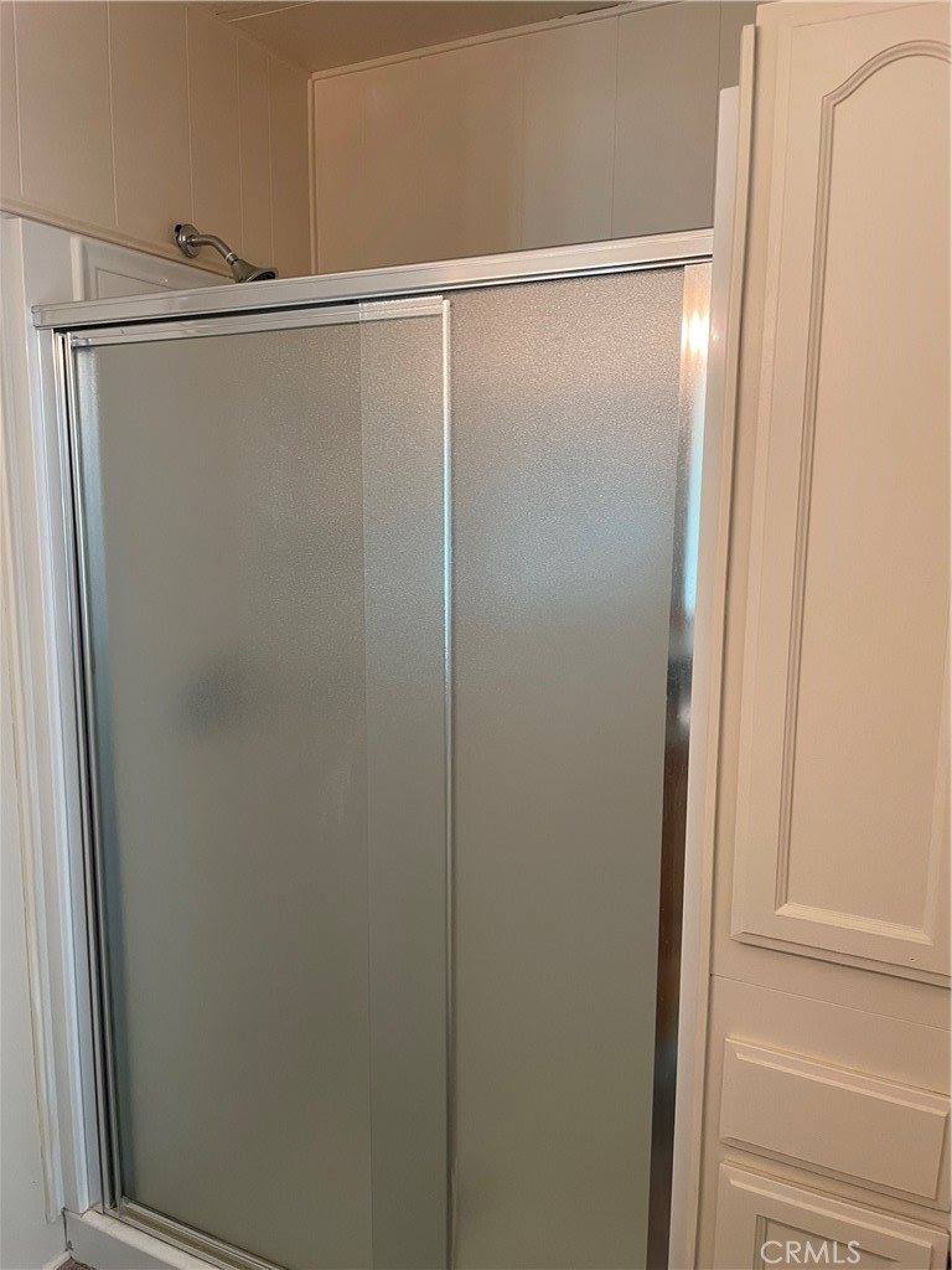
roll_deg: +1.3
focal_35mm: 26
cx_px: 476
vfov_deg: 67.3
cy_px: 635
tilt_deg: -8.1
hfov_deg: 53.1
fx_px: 953
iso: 125
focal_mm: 4.2
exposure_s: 1/60
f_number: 1.6
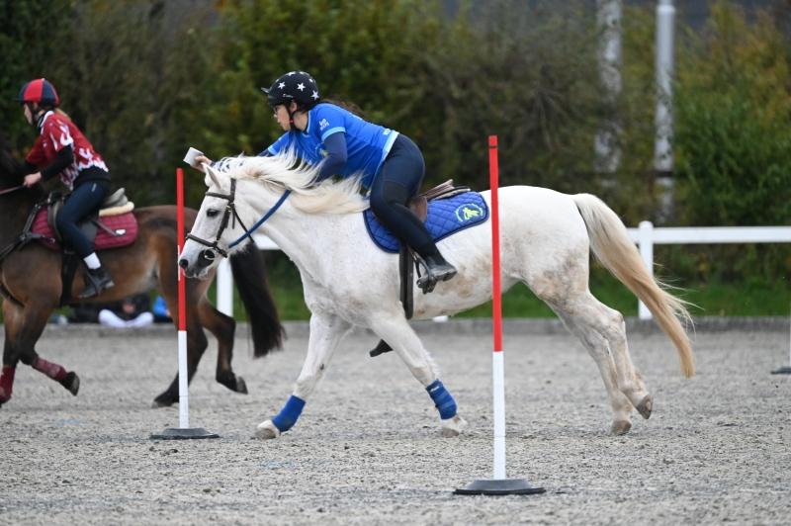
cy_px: 263
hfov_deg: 7.4
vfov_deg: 4.9
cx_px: 396
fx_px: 6147
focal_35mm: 280
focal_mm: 280
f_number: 5.3
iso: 8000
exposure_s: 1/1250
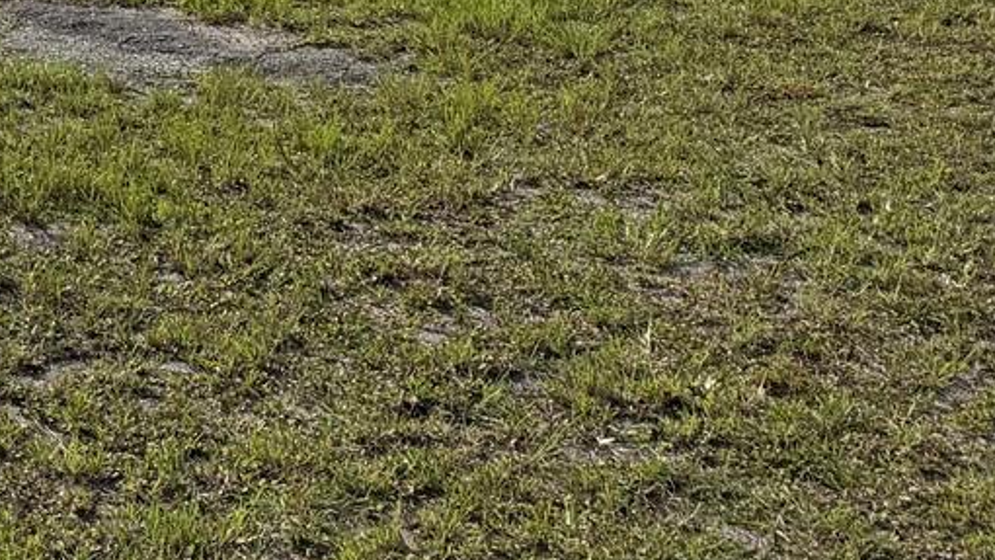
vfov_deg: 13.2
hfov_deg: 22.9
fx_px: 2164
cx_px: -310
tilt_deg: -0.1
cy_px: -472
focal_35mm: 82
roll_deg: +1.3
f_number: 1.78
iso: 80
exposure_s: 1/10309
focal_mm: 6.76
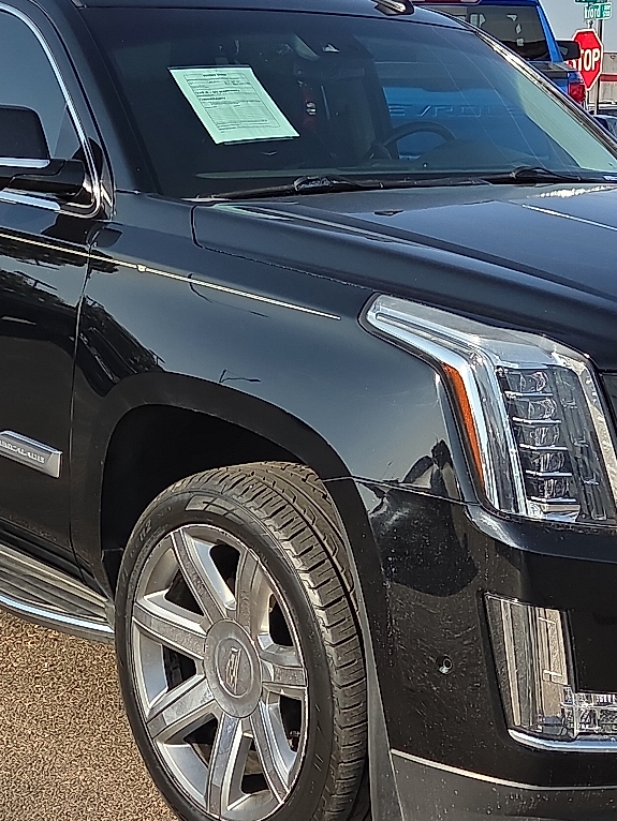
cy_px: 418
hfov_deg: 20.7
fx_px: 1686
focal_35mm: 71
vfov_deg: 27.4
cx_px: 342
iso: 25
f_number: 1.8
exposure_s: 1/1429
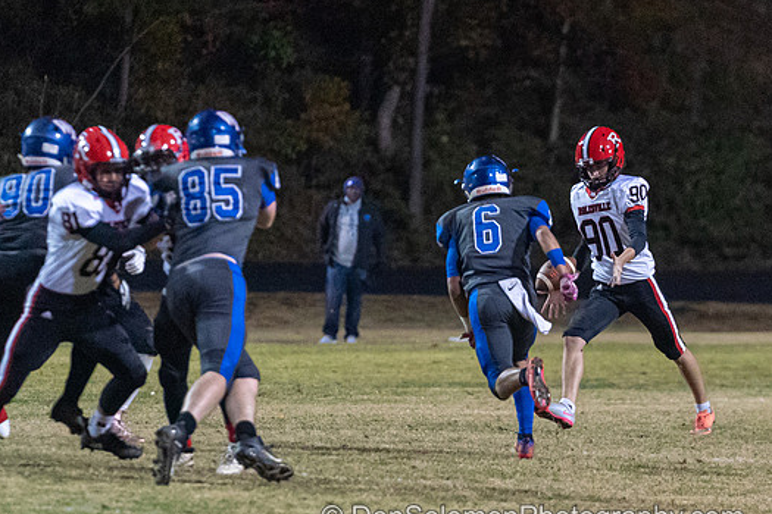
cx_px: 499
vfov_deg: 3.1
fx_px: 9392
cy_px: 219
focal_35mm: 438
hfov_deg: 4.7
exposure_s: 1/800
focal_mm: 200
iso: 8000
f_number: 2.8
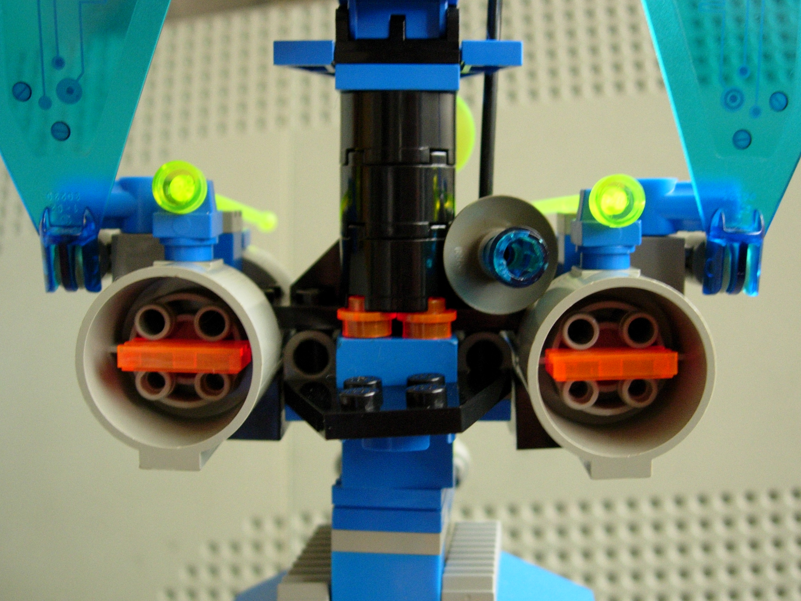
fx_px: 995
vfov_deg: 33.6
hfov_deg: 43.8
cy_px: 332
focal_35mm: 43
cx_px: 422
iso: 194
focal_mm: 7.8
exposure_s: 1/32
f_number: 2.8
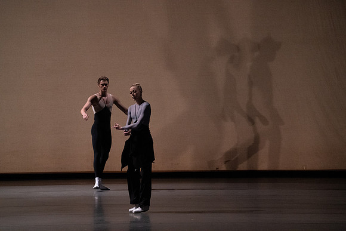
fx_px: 1894
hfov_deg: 10.4
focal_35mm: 197
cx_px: 173
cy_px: 116
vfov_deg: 7.0
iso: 12800
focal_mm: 197
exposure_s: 1/500
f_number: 6.3
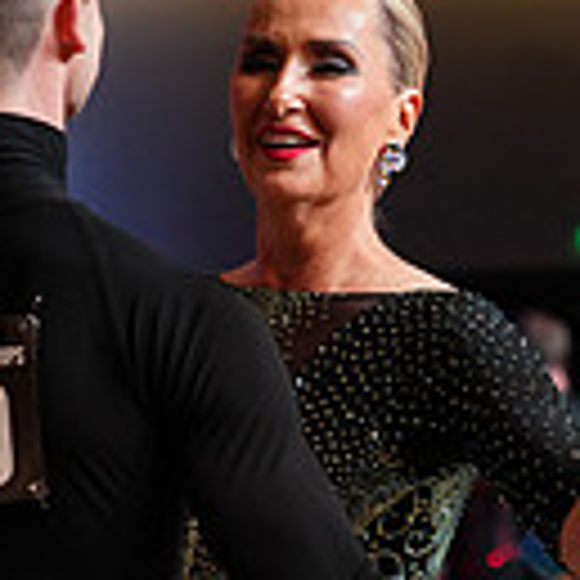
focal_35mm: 374
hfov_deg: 4.7
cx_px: 335
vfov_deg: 4.6
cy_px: 985
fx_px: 7090
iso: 2000
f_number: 4
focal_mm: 98
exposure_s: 1/200
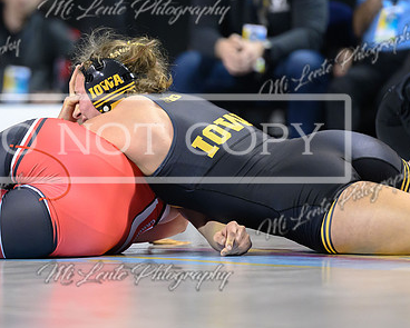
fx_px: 4566
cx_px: 106
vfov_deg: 4.1
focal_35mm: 376
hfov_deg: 5.1
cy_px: 163
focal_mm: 200
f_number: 2.8
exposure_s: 1/800
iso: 5000
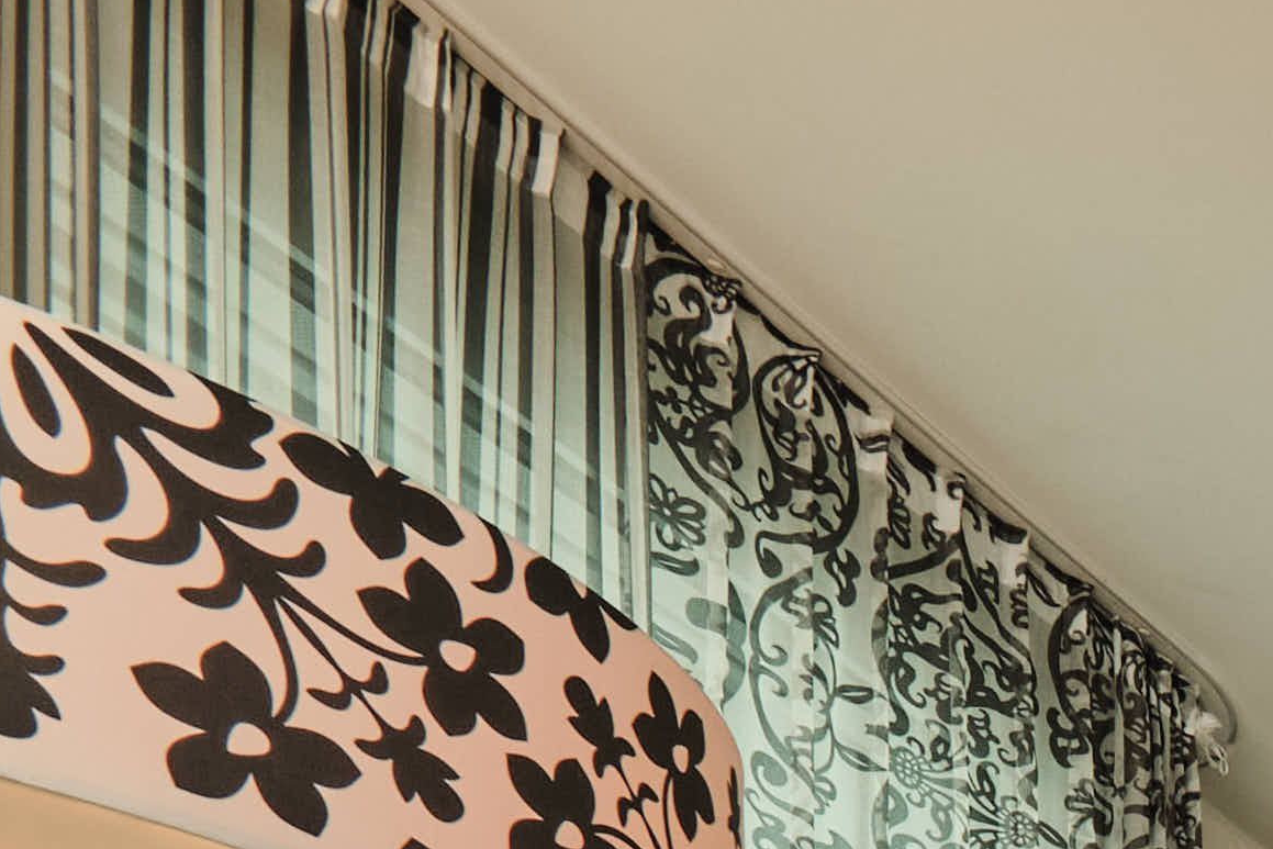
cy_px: 2256
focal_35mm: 70
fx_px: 2475
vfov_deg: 12.7
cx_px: 3057
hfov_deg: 15.2
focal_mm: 8.7
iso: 500
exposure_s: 1/20
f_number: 8
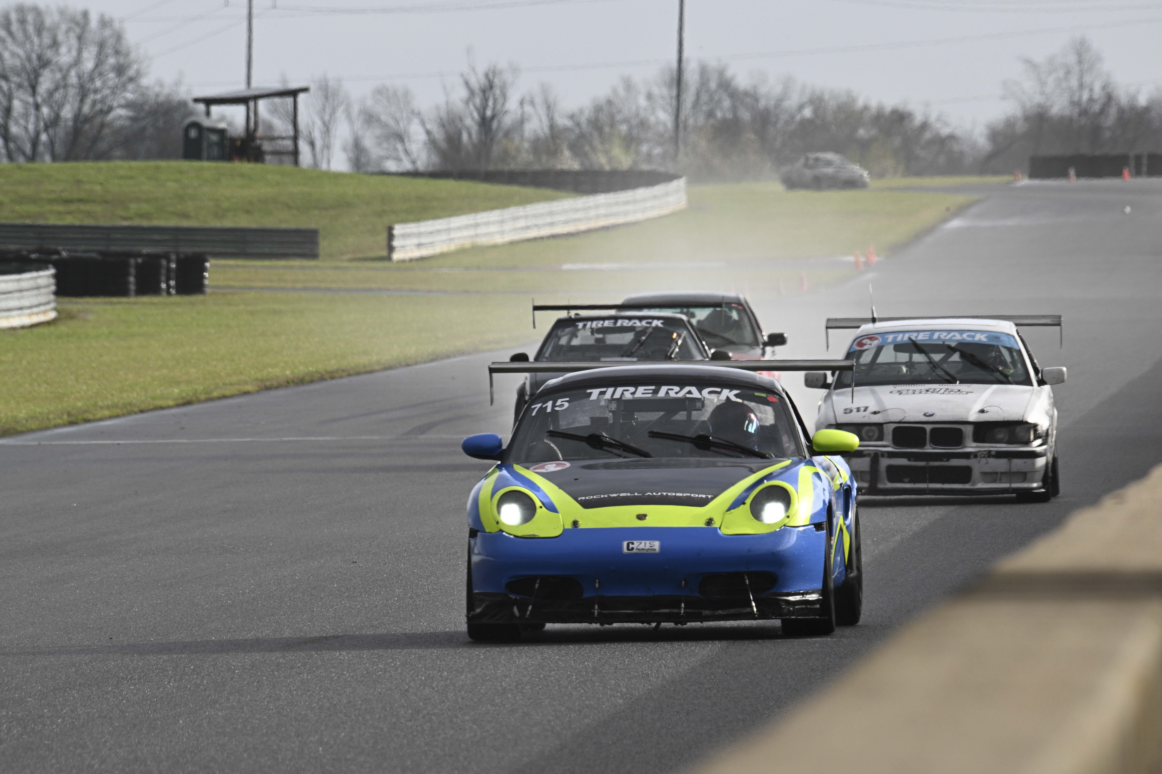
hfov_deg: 3.4
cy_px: 387
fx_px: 19366
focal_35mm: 600
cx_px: 581
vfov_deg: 2.3
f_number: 16
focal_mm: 600
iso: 400
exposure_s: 1/250
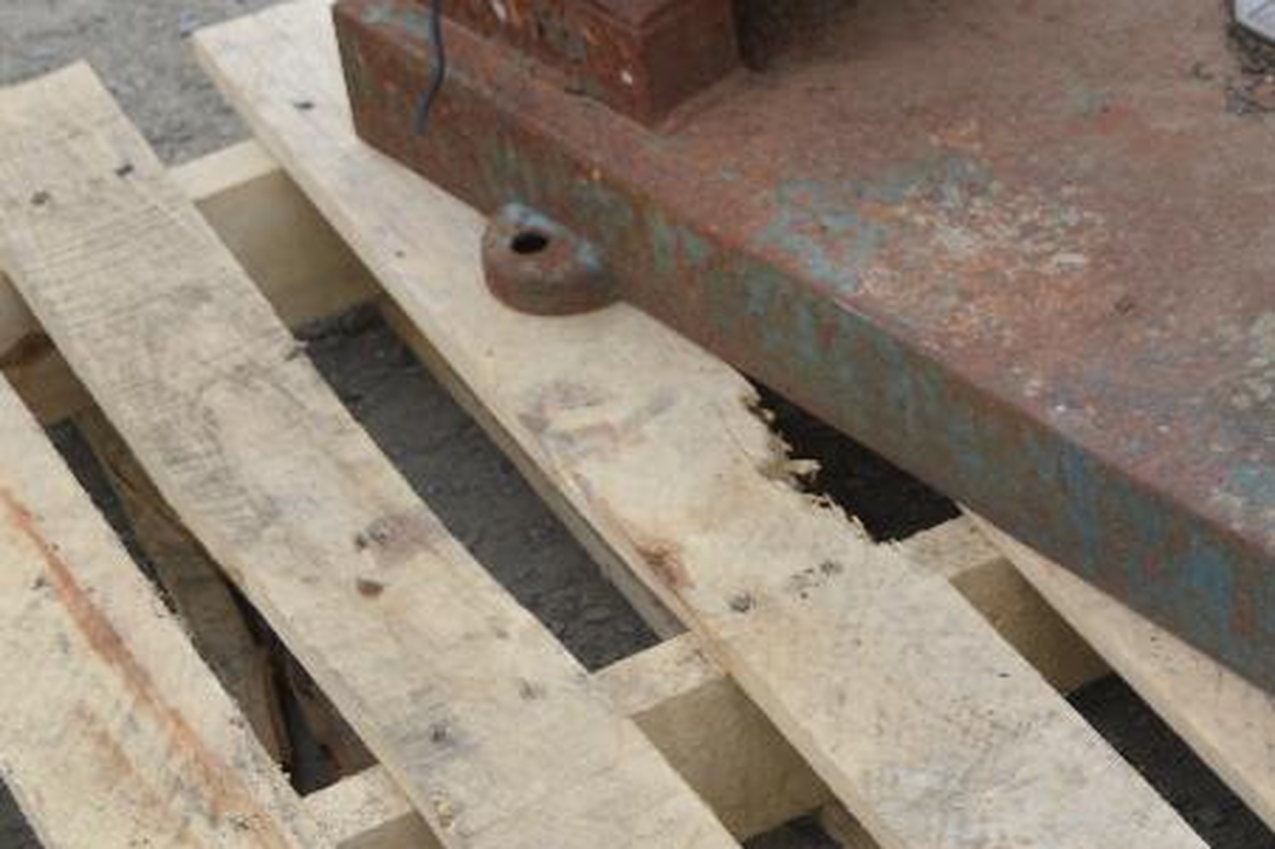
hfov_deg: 15.9
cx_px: 1365
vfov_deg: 10.8
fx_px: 4461
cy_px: -55
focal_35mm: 126
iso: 100
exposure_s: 1/160
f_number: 6.3
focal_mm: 38
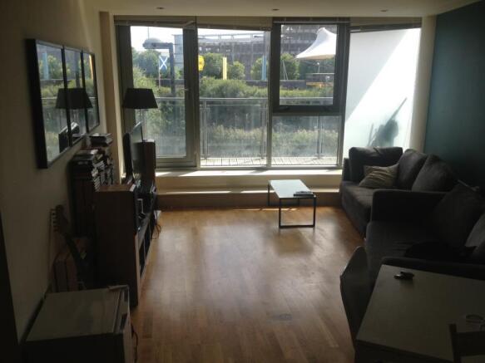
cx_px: 242
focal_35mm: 35
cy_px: 182
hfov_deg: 52.6
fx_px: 490
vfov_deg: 40.7
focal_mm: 4.28
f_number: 2.4
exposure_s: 1/308
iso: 50
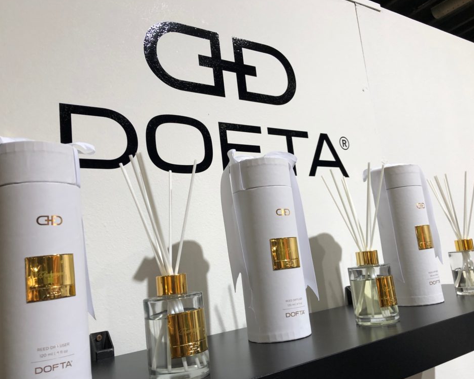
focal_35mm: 30
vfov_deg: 48.5
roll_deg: +7.4
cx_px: 235
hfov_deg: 58.8
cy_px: 188
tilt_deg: +8.6
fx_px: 421
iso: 32
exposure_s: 1/50
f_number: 1.8
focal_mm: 4
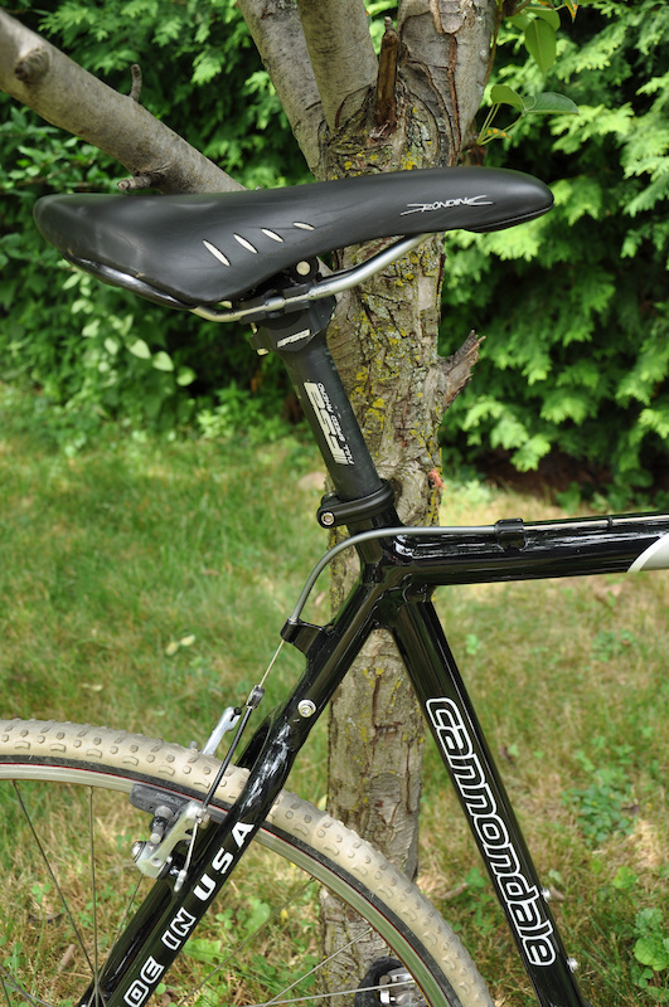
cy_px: 504
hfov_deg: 36.8
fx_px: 1006
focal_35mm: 36
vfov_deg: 53.2
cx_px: 334
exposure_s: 1/100
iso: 200
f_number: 5
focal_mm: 24
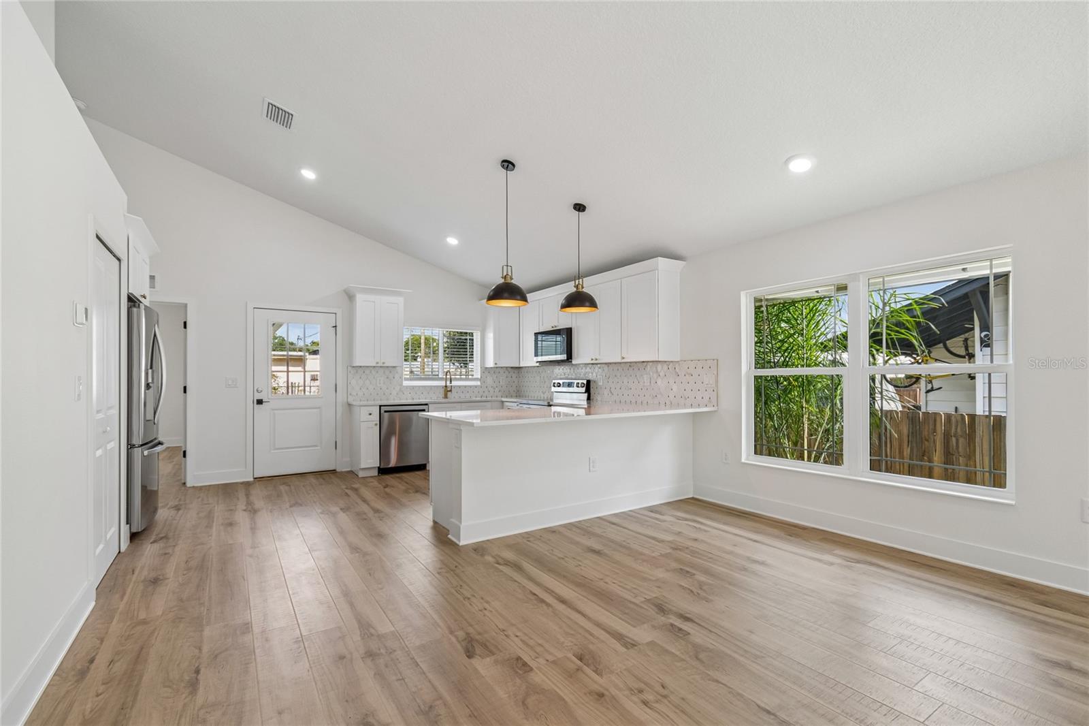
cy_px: 363
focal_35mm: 15
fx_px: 454
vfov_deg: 77.3
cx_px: 544
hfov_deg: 100.4
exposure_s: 1/60
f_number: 4.5
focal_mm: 10
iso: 100
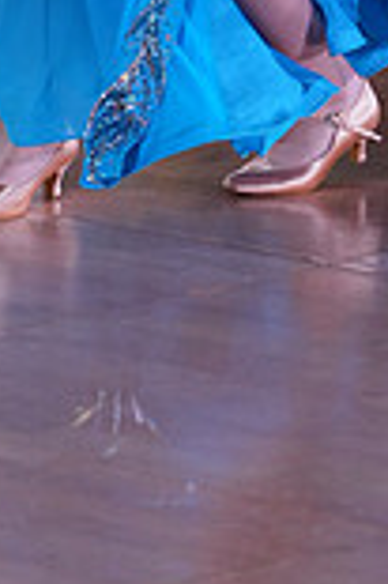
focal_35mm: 360
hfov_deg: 3.8
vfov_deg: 5.7
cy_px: -388
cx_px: -55
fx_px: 5833
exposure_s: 1/400
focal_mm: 96
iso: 1000
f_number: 4
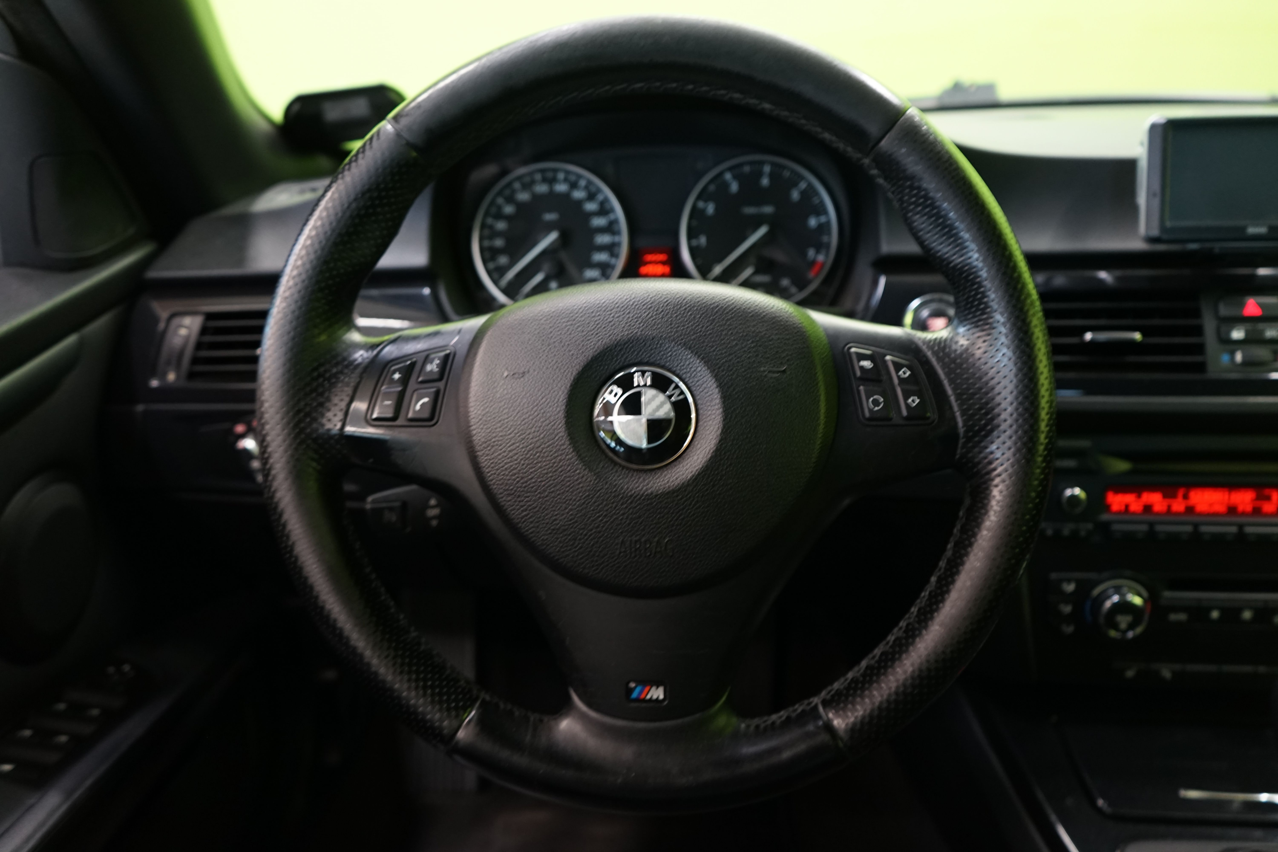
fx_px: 1029
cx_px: 639
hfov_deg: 63.7
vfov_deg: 45.0
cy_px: 426
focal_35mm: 29
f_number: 4
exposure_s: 1/20
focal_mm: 29
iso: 1250
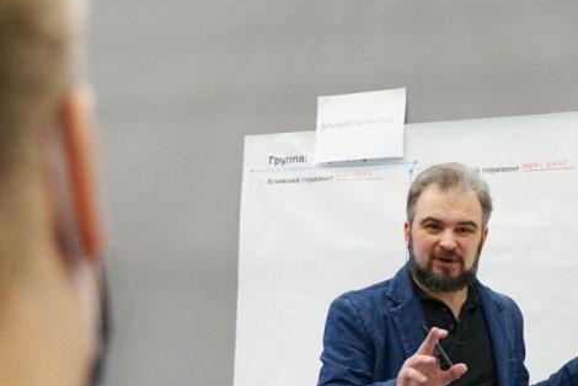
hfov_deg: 27.0
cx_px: 433
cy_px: 346
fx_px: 1189
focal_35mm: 74
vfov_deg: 18.2
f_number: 4
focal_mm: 34
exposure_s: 1/200
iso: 2500
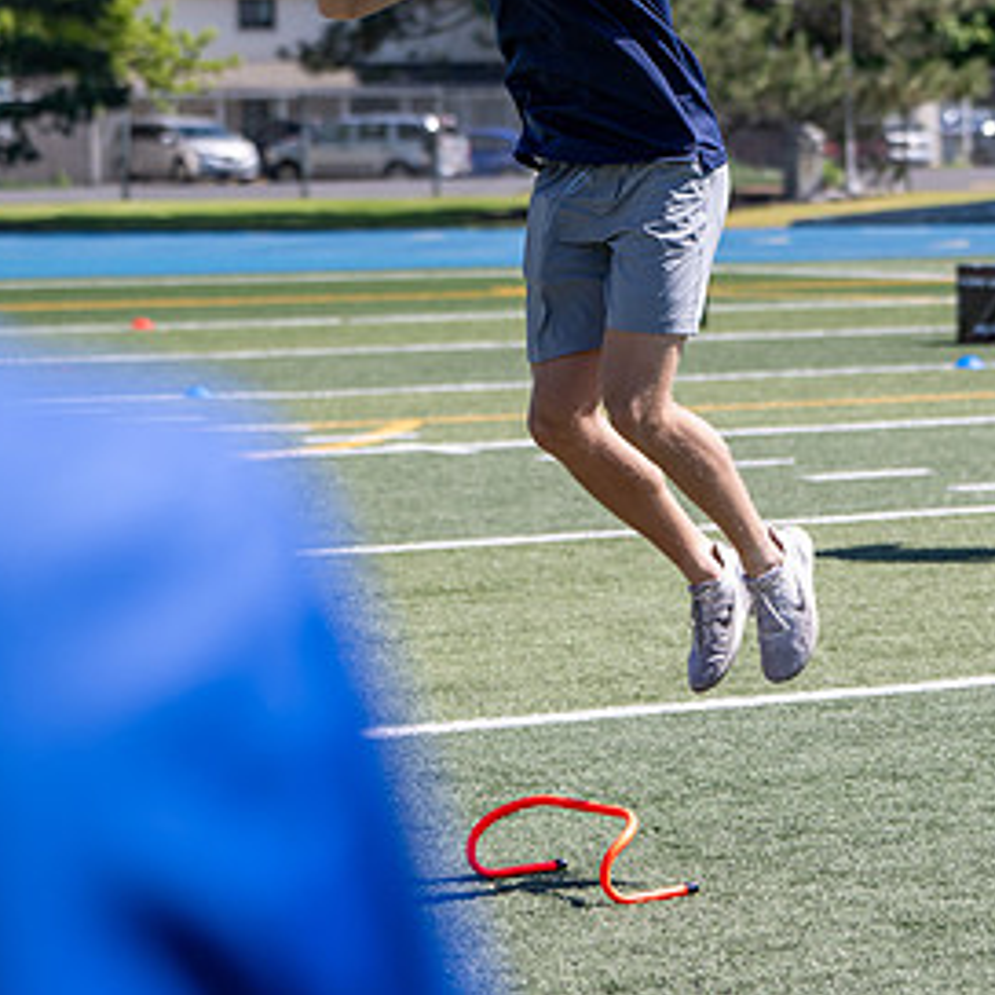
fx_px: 5236
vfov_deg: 10.9
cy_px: 443
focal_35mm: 161
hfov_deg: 10.8
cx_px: 869
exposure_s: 1/800
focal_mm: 72
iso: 50
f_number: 3.2
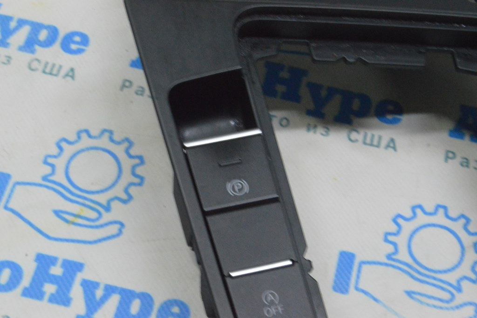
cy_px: 159
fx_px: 1092
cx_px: 238
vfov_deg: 16.5
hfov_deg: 24.6
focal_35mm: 82
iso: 6400
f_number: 20
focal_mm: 55
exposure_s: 1/20
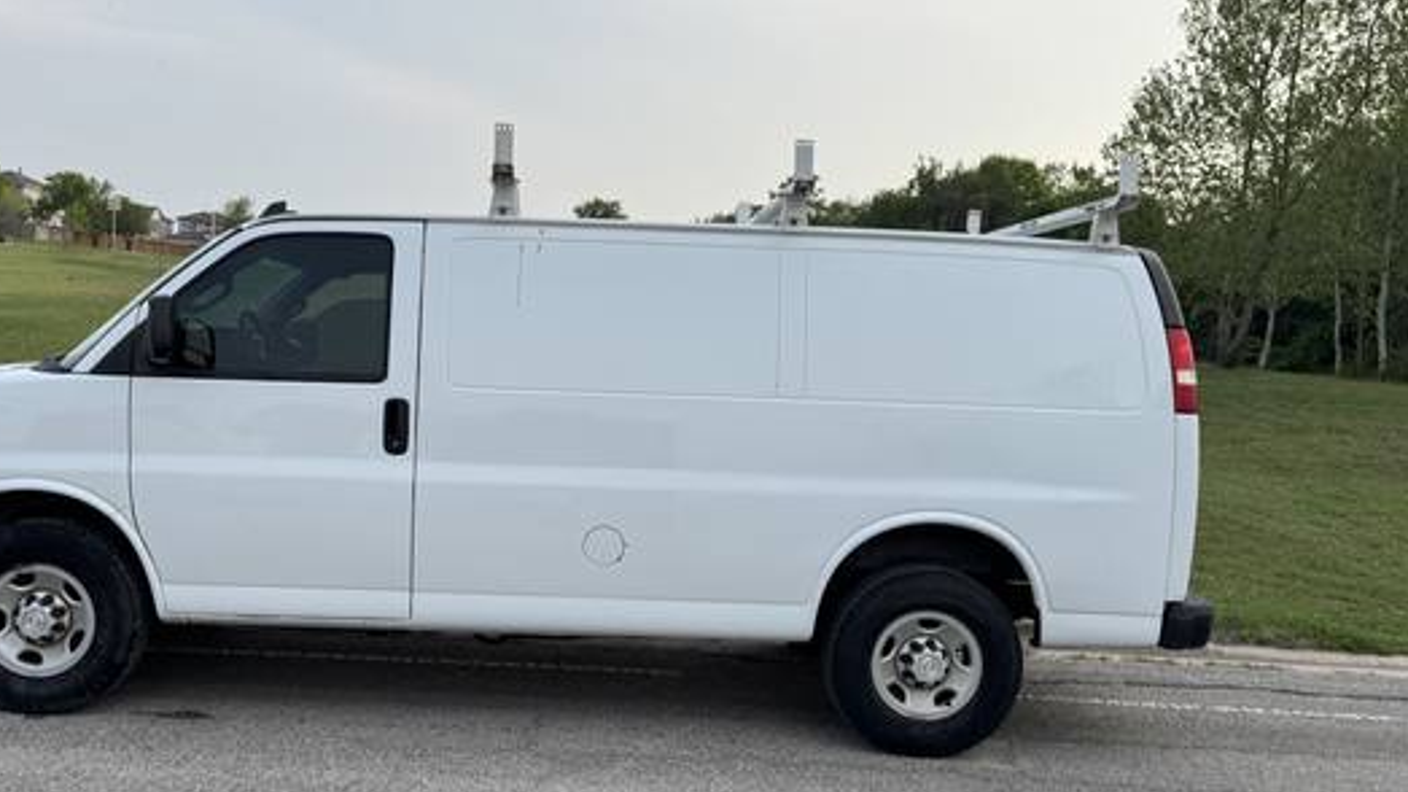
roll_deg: -4.2
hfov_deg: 60.8
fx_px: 1195
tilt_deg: -6.9
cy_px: 469
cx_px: 603
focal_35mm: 32
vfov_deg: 36.5
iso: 80
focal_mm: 6.76
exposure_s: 1/1339
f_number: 1.78
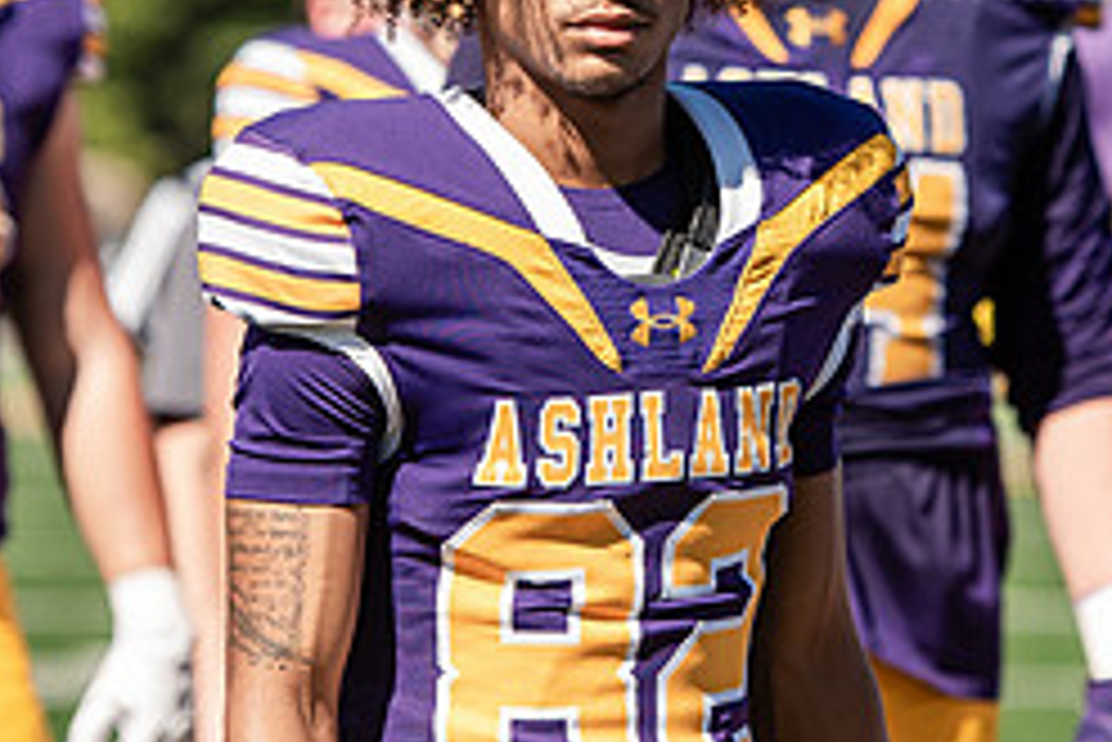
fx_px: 9797
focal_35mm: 317
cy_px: 74
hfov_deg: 6.5
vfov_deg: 4.3
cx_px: 684
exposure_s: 1/1000
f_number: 3.5
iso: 125
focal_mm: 135
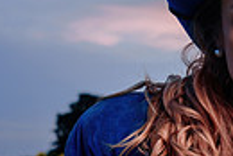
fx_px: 752
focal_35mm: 116
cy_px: 191
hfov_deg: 16.3
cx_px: 337
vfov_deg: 11.6
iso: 64
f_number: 3.5
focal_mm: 26
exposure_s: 1/60
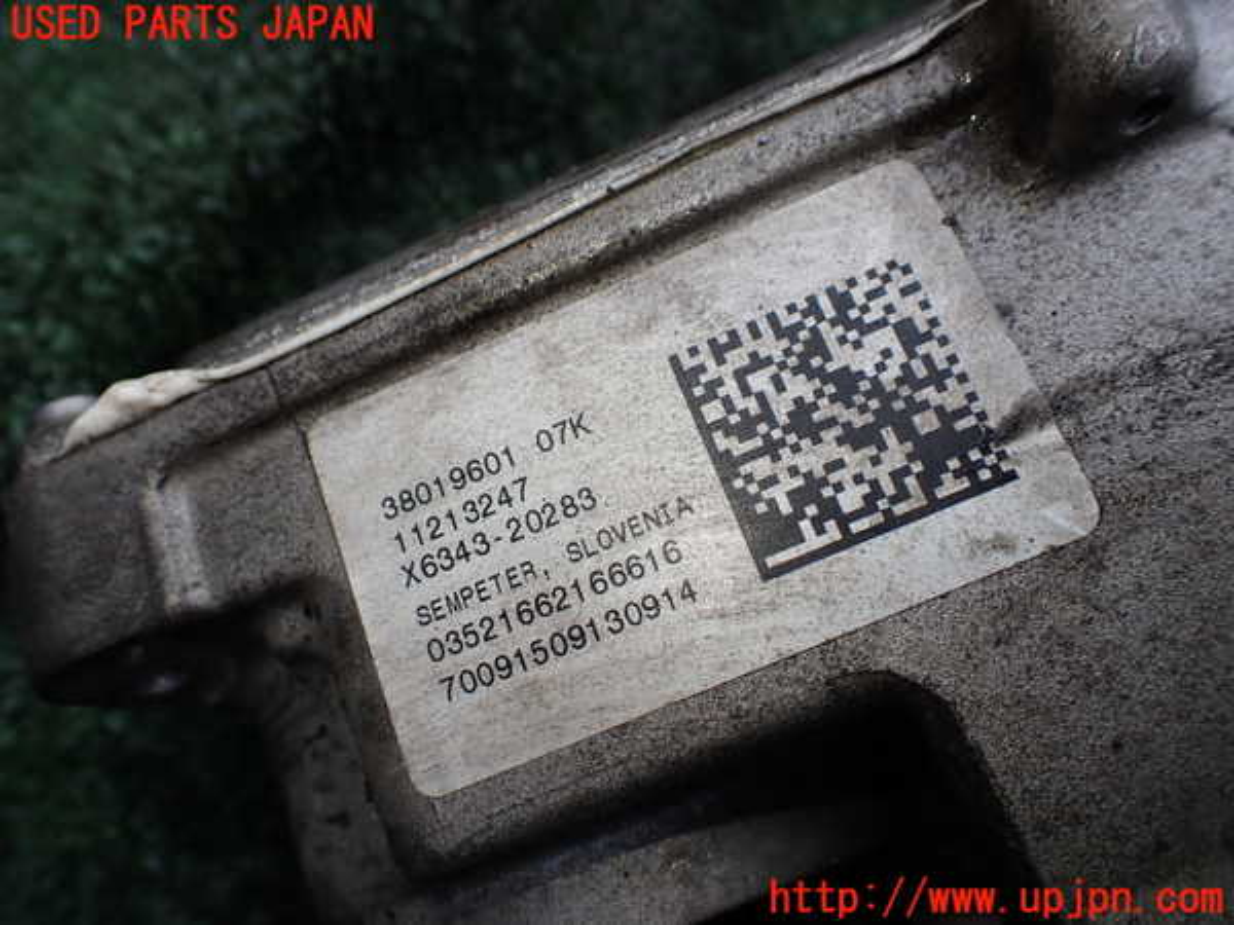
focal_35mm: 30
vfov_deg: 46.8
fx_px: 1069
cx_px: 617
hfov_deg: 60.0
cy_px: 462
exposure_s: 1/160
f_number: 3.2
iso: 100
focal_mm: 5.4
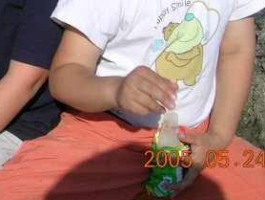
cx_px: -21
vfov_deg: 16.1
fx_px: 674
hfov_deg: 21.2
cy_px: -40
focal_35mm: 88
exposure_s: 1/725
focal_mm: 5.4
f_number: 4.8
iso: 50
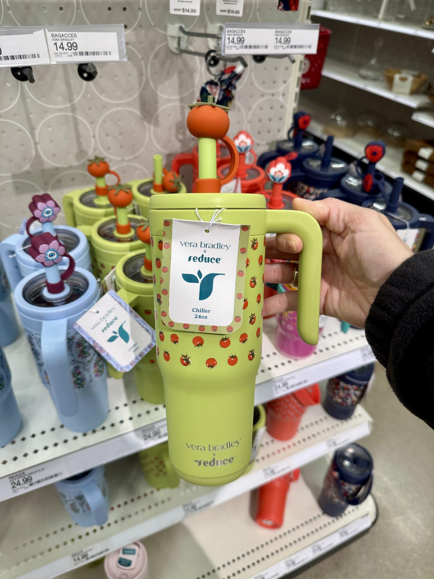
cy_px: 290
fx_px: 401
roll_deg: -3.6
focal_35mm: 24
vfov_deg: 71.6
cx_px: 217
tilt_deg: -38.2
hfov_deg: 56.8
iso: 64
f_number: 1.78
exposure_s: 1/120
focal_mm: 6.76
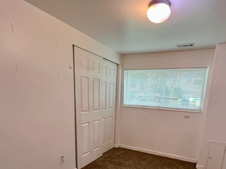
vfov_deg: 57.9
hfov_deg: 76.0
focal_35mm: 22
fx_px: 144
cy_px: 127
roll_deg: -3.1
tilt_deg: -12.6
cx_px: 129
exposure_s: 1/120
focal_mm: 1.57
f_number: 1.8
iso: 200
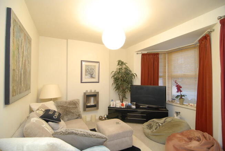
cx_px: 112
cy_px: 76
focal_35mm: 16
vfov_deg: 72.2
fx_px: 103
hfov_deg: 94.9
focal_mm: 11
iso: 400
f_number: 3.2
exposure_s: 1/8
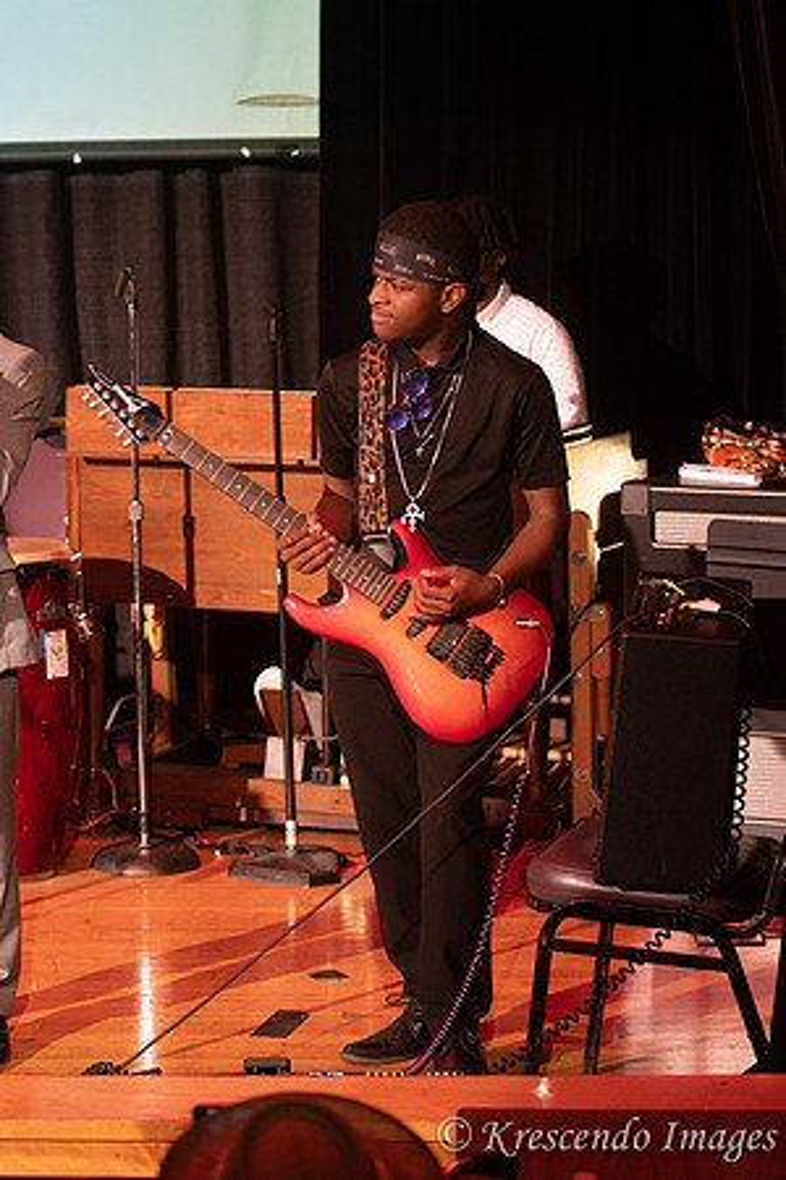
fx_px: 3438
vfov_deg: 19.5
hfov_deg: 13.0
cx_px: 393
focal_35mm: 105
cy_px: 590
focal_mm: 70
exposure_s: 1/200
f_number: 2.8
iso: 3200
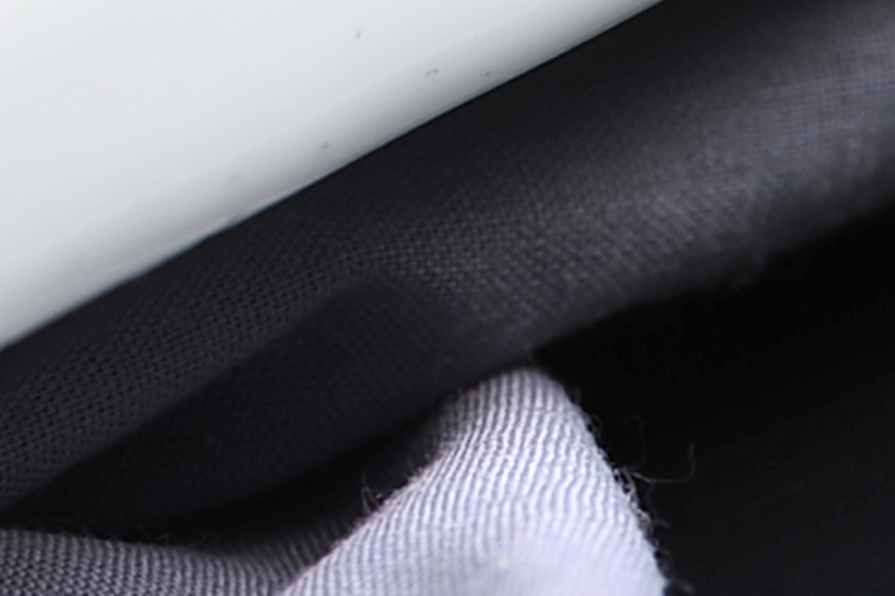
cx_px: -960
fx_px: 14741
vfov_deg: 2.3
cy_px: -1081
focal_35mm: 593
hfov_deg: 3.4
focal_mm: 90
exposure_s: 1/160
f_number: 13
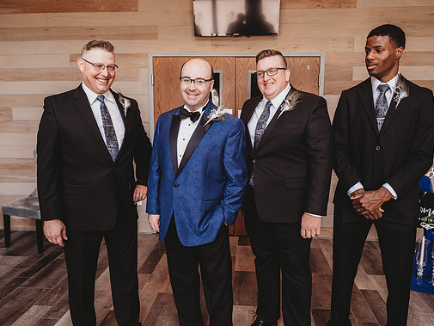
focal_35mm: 28
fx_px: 351
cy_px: 160
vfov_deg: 49.8
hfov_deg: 63.4
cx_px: 224
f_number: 2.8
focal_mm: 24
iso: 500
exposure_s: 1/250
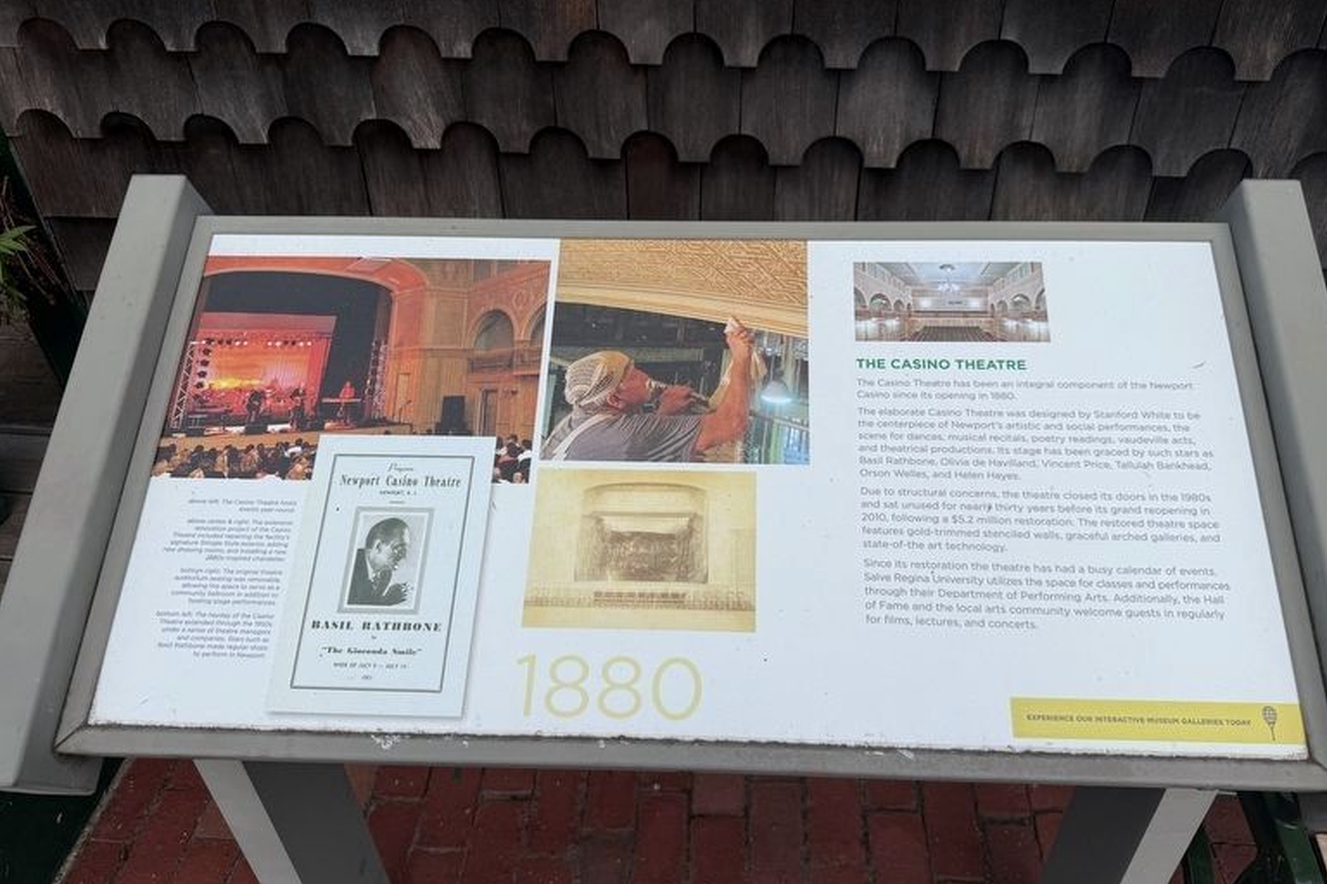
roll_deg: -0.3
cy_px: 423
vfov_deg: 49.5
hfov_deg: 69.4
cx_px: 689
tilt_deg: -37.4
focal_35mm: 26
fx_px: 958
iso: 80
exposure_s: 1/2169
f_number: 1.78
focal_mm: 6.76
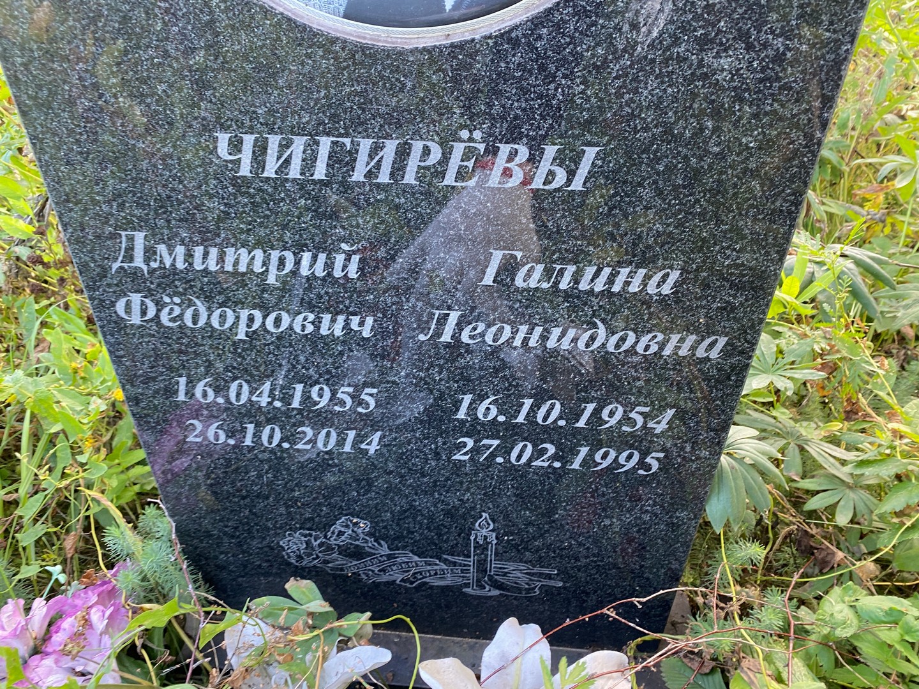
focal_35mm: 26
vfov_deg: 53.1
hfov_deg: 67.3
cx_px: 460
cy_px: 344
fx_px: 690
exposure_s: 1/76
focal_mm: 4.25
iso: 125
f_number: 1.8
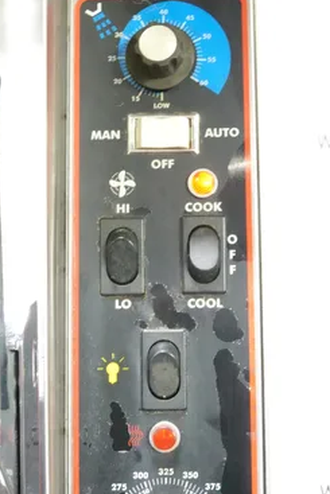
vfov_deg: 33.4
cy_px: 236
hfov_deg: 22.6
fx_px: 824
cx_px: 160
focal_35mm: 60
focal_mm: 20.26
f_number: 10
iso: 6400
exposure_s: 1/10
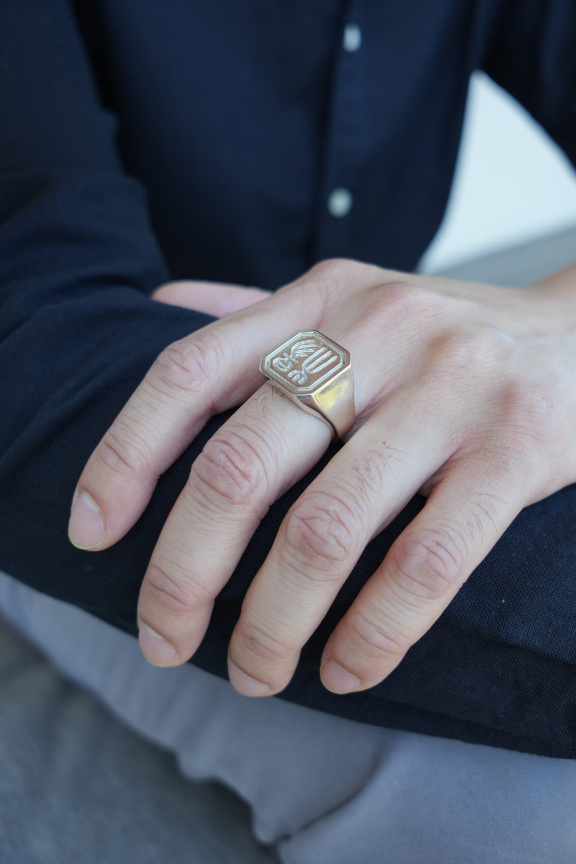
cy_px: 432
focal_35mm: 30
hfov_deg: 43.6
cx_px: 288
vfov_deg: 61.9
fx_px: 720
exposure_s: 1/60
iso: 100
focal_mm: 20
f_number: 4
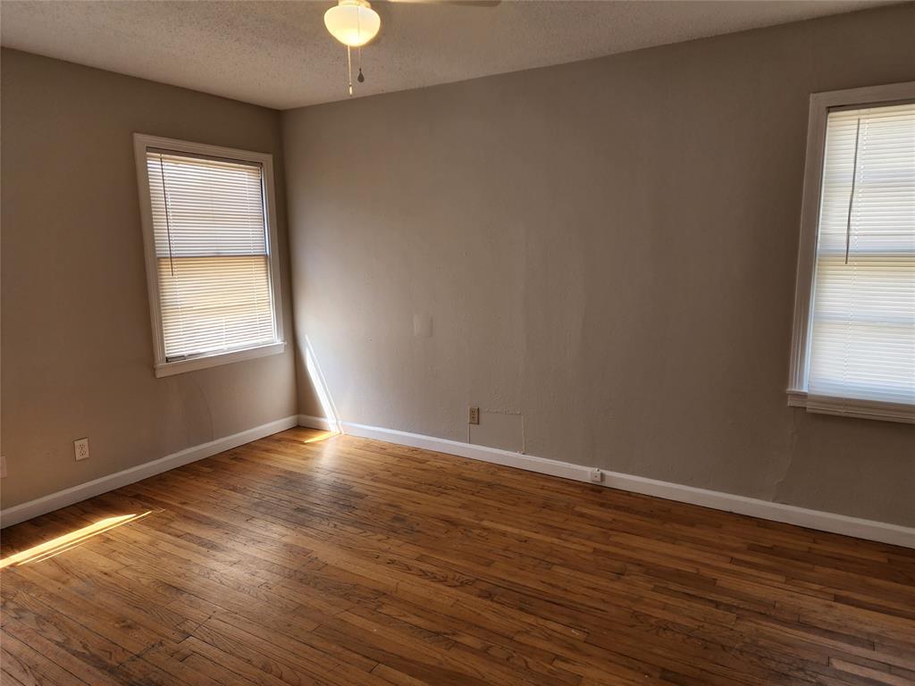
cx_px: 458
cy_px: 343
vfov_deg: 58.9
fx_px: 608
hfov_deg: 73.9
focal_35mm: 23
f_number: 1.8
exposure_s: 1/120
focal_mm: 6.4
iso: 100
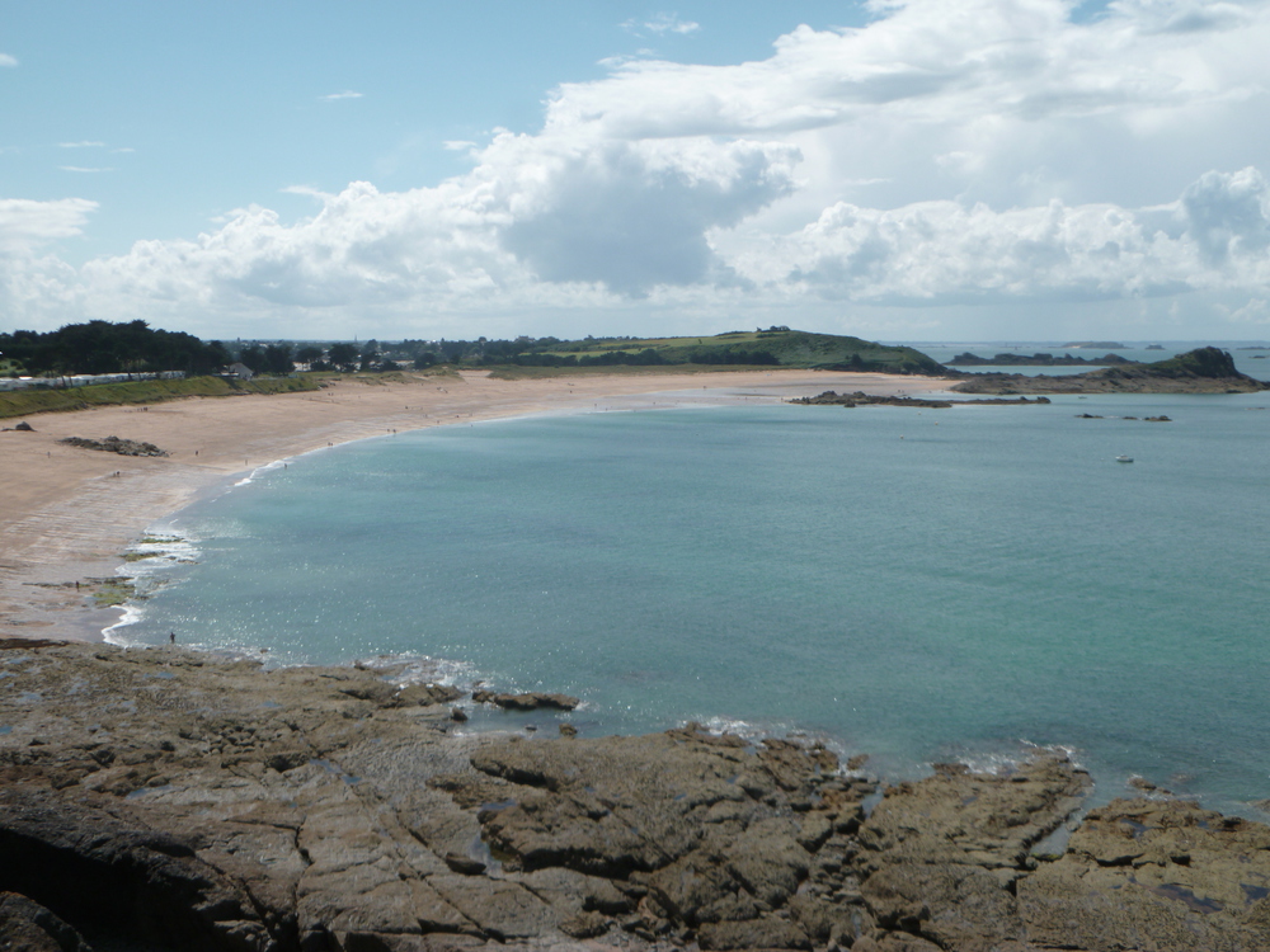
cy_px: 476
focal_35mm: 41
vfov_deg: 35.1
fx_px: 1504
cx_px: 635
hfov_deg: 45.8
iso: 80
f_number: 3.7
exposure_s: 1/1000
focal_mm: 7.4
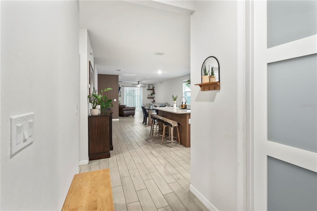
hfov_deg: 96.8
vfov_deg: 73.7
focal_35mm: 16
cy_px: 106
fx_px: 141
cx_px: 158
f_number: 8
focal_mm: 16
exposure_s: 1/2
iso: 250
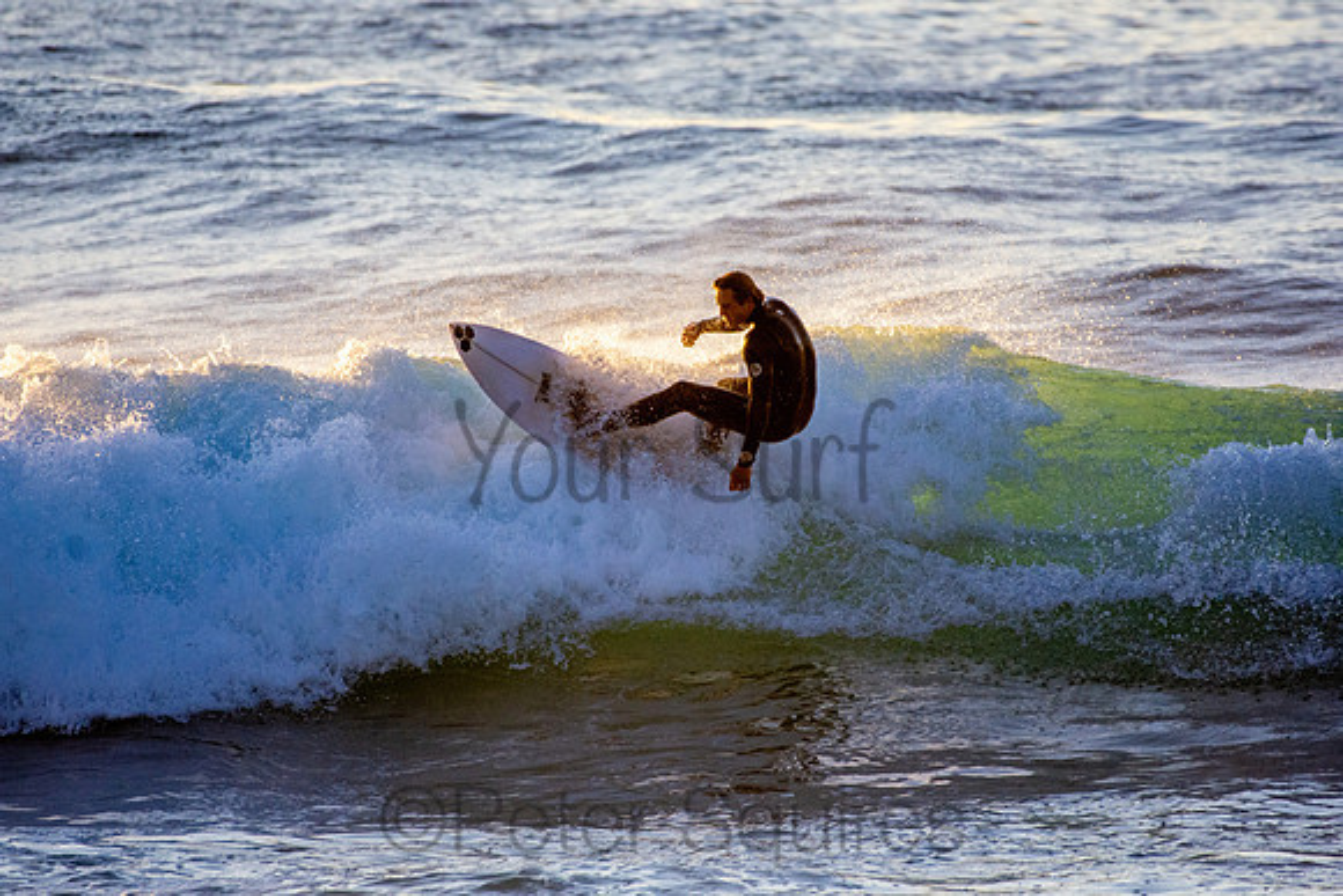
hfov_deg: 2.7
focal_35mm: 750
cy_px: 448
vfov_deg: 1.8
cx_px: 672
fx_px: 27984
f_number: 5.6
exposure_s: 1/2000
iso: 800
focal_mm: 500
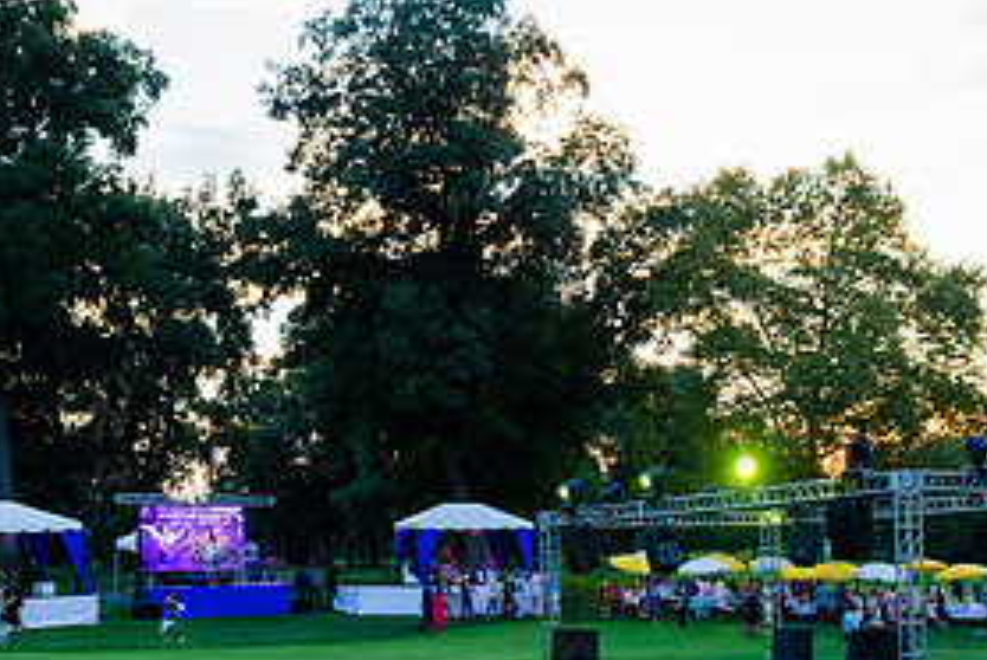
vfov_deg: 26.1
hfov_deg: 39.5
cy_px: 598
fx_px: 1372
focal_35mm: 50
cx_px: 568
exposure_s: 1/640
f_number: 3.5
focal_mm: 24
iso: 2000
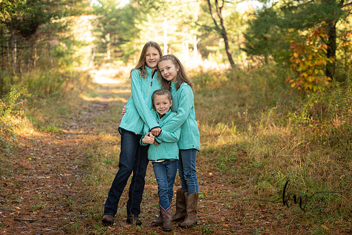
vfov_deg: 19.5
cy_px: 118
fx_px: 685
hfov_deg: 28.8
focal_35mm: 70
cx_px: 176
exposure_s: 1/200
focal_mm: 70
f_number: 3.2
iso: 400
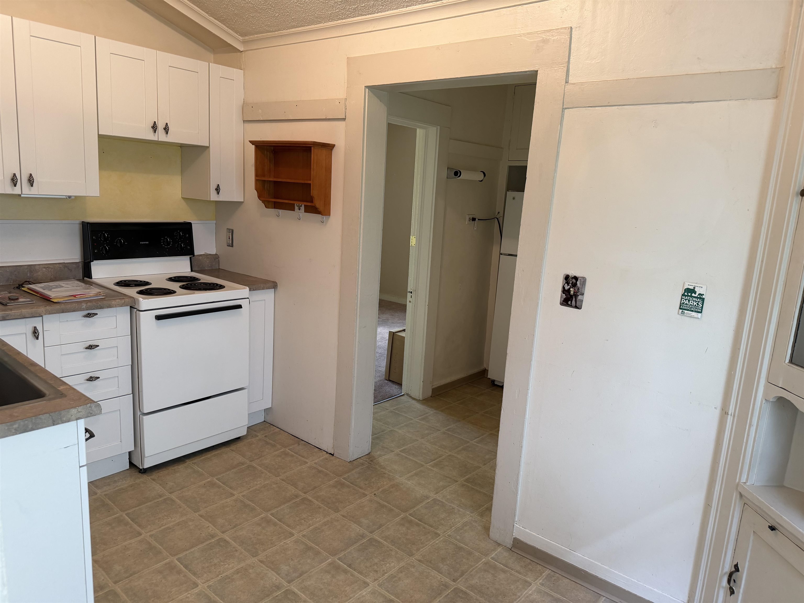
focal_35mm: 24
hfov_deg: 71.6
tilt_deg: -12.1
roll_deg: -3.3
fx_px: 557
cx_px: 402
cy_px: 302
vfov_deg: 56.8
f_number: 1.78
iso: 160
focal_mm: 6.76
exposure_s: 1/60
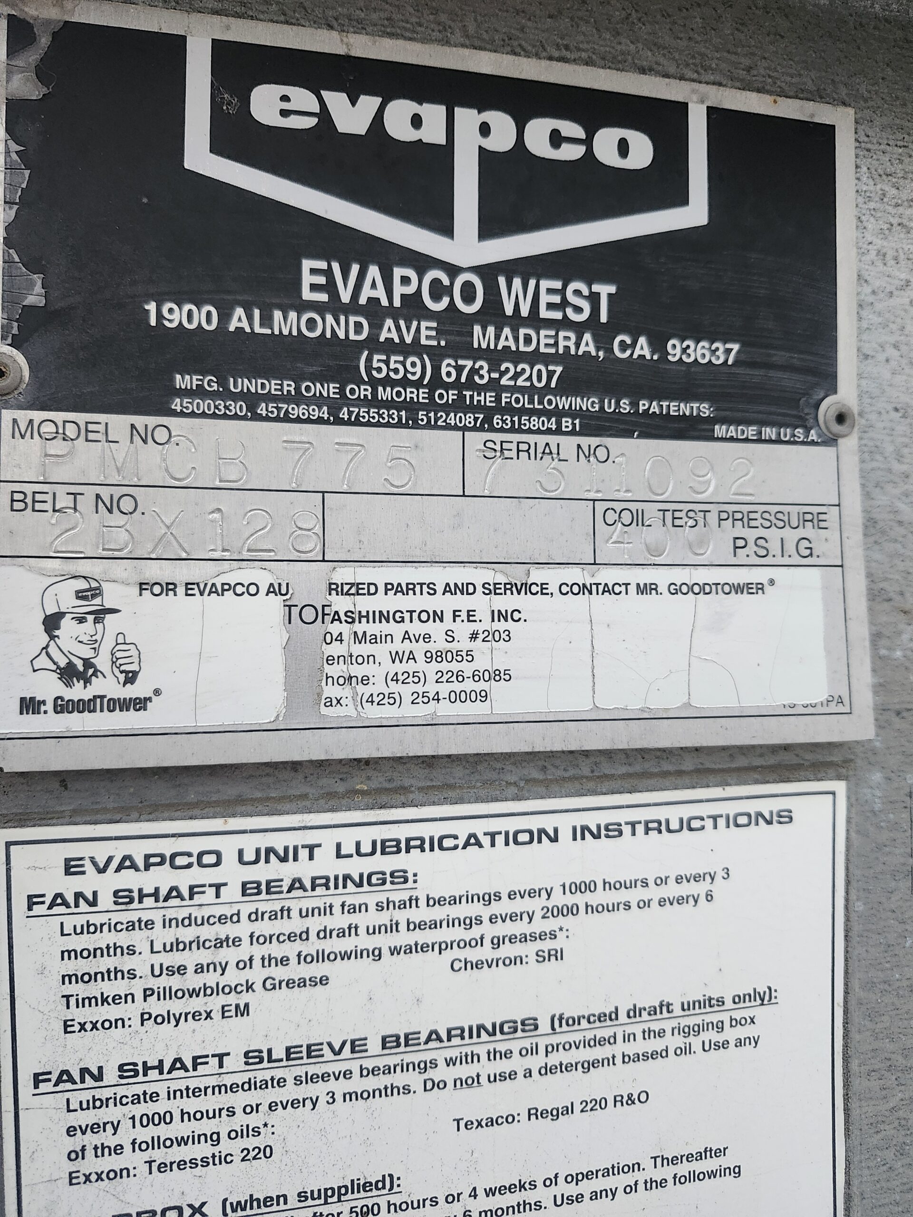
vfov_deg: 73.9
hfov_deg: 58.9
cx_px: 456
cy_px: 608
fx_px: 809
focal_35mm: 23
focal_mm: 5.54
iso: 800
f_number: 1.8
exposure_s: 1/120
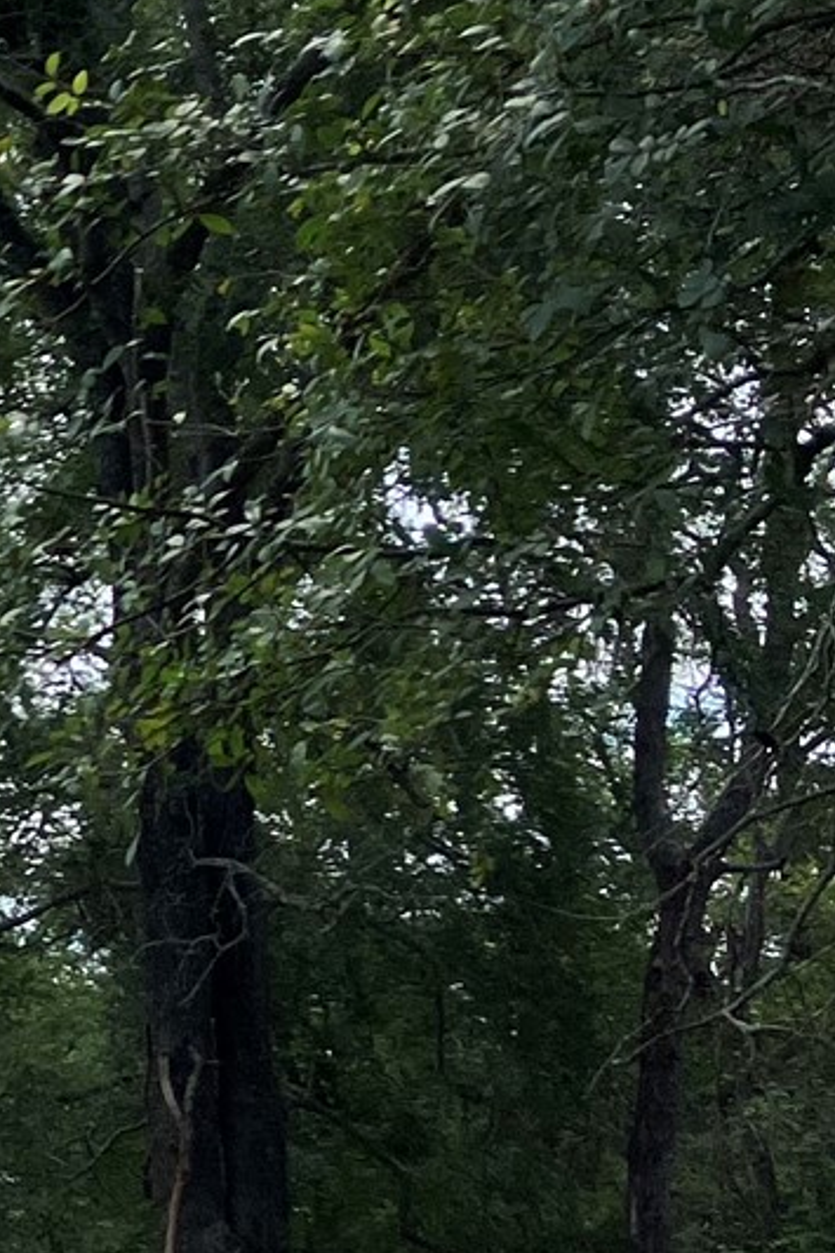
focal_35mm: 112
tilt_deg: +13.6
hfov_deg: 10.0
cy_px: 322
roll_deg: -0.9
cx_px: -1418
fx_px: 3899
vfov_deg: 18.2
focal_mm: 3.99
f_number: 1.8
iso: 32
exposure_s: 1/2208
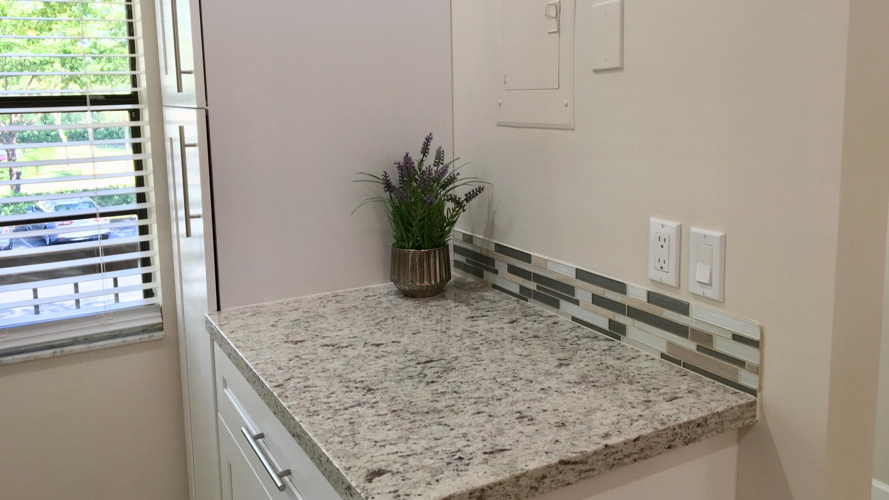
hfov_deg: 61.0
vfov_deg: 36.5
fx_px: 754
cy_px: 198
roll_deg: +2.5
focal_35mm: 32
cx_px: 450
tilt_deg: -6.7
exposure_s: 1/60
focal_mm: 4.15
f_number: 2.2
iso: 32
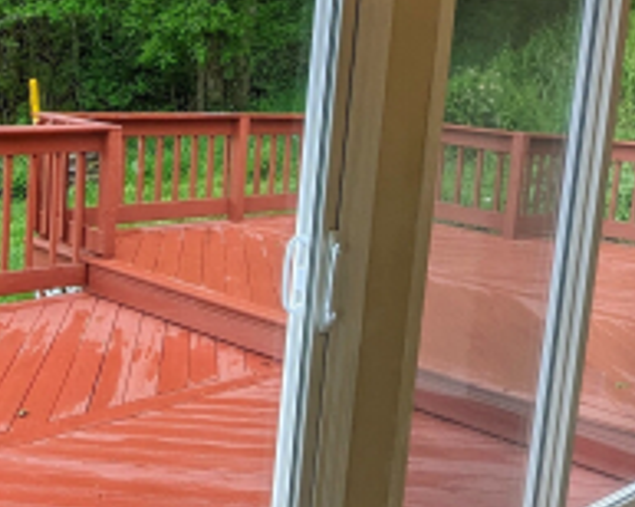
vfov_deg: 28.0
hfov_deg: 34.0
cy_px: 217
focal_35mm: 54
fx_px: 1014
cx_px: 156
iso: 57
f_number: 2.2
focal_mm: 2.35
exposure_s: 1/120
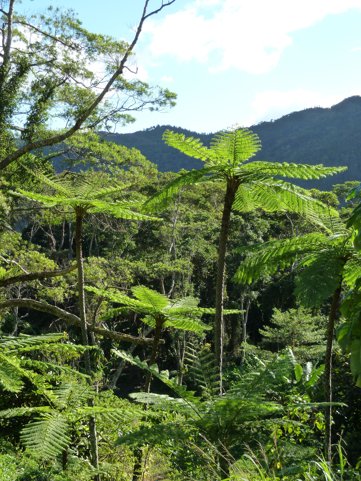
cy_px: 240
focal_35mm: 59
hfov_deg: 24.8
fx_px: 820
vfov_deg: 32.7
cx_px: 180
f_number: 3.9
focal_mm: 9.7
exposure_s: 1/250
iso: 125
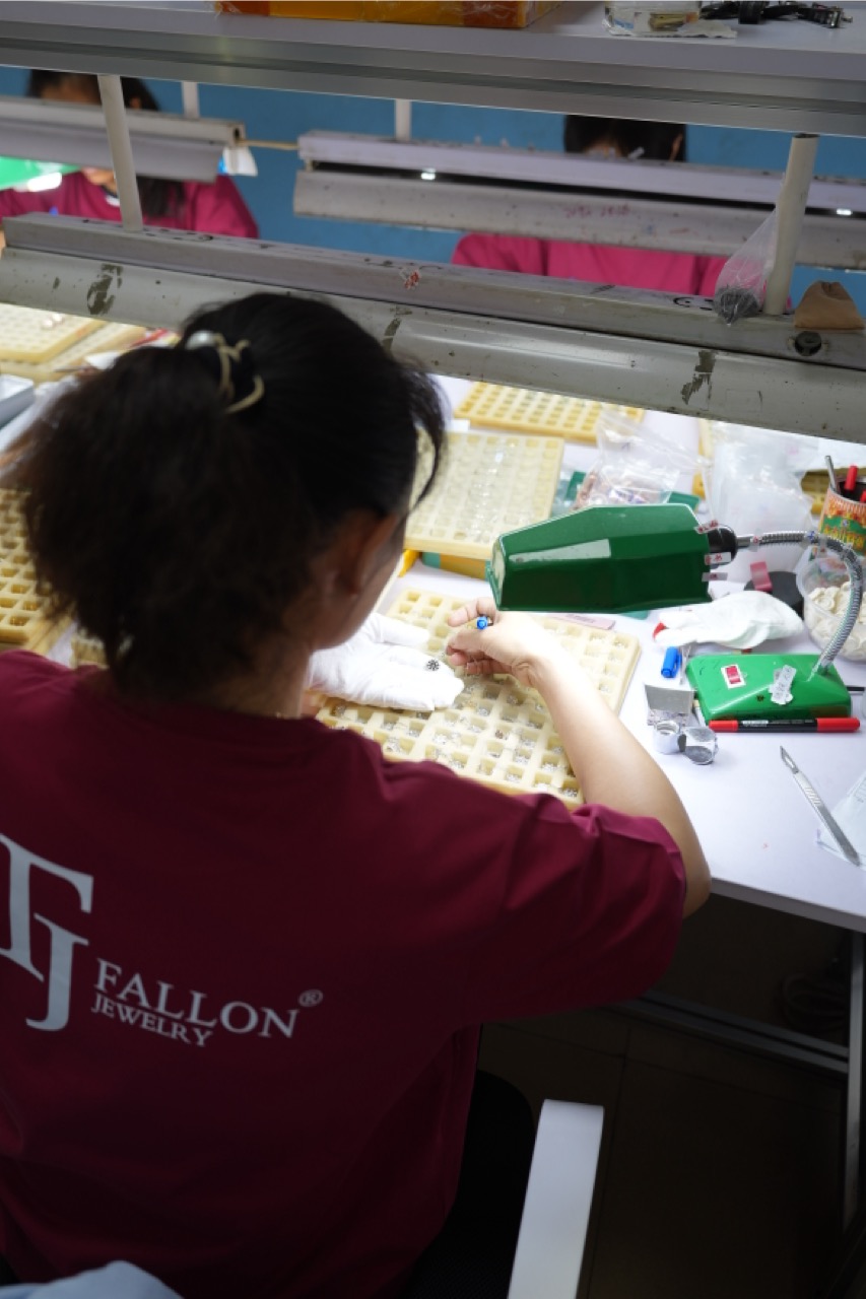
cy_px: 650
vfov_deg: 61.9
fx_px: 1083
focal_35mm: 30
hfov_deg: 43.6
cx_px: 433
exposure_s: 1/80
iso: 100
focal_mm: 30
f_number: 2.8
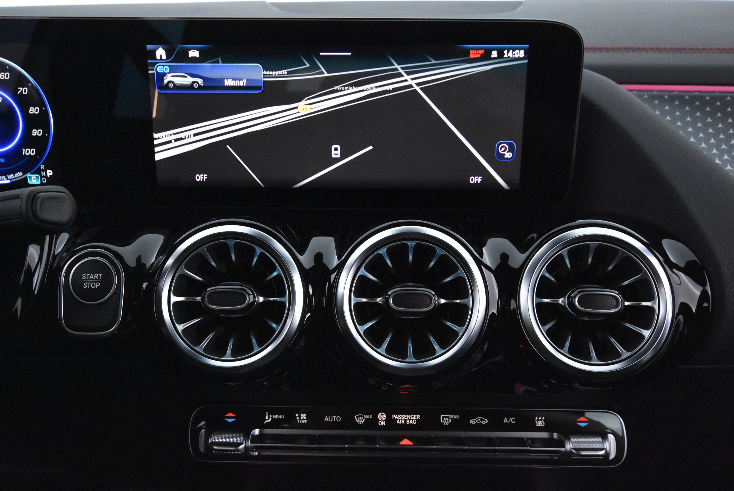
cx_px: 367
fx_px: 612
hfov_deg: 61.9
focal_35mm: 30
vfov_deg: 43.7
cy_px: 246
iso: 8000
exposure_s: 1/60
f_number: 5.6
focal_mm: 20
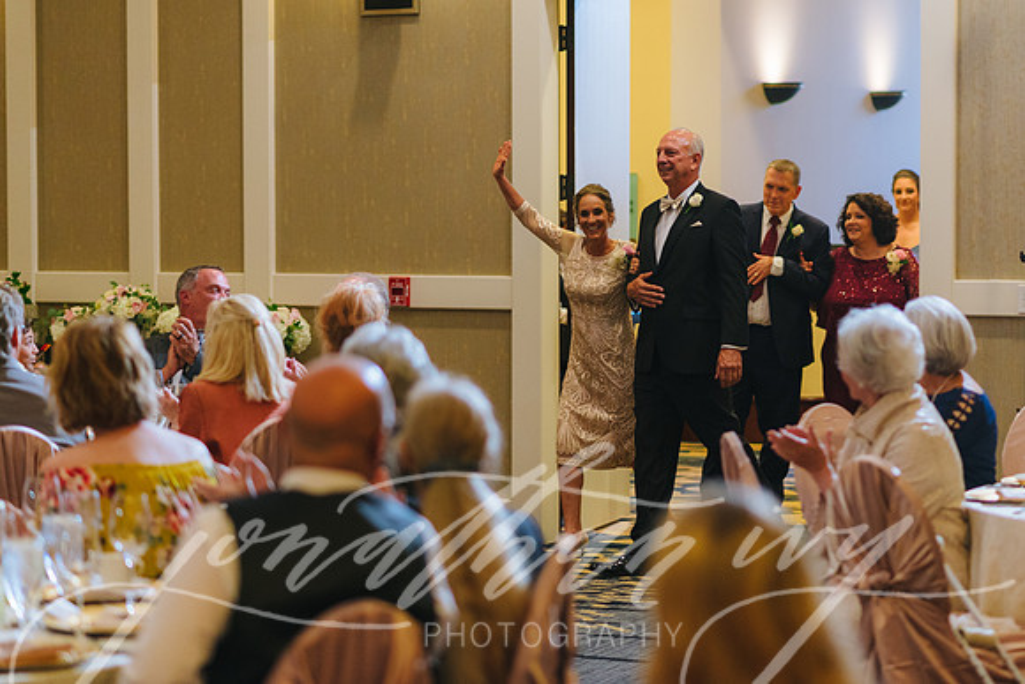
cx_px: 604
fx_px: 2917
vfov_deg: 13.4
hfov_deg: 19.9
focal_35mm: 102
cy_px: 278
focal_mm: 85
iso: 800
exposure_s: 1/160
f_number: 2.2
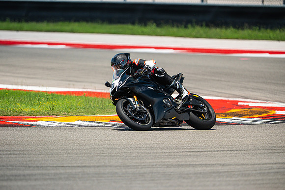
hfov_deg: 4.9
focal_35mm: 420
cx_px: 142
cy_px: 95
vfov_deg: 3.3
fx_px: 3326
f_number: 2.8
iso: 500
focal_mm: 280
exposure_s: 1/2500
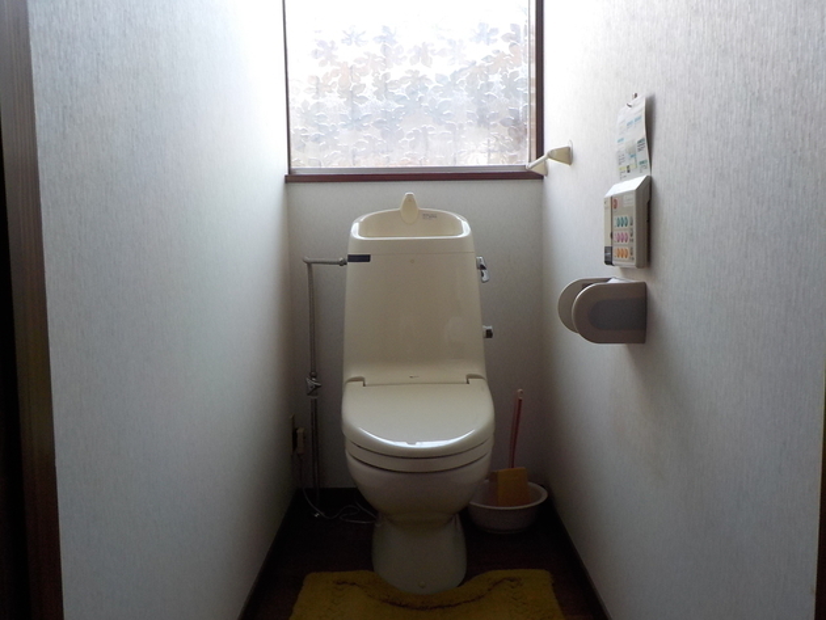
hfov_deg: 59.9
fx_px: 716
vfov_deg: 46.8
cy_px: 310
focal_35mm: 30
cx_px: 413
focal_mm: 4.1
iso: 140
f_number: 3.3
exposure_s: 1/30
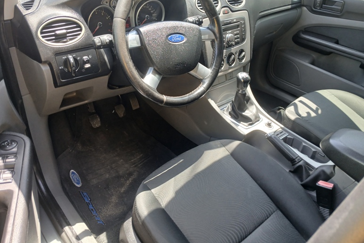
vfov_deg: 46.2
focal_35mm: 28
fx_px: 283
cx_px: 181
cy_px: 102
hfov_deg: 65.5
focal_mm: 3.98
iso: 50
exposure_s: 1/60
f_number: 1.8
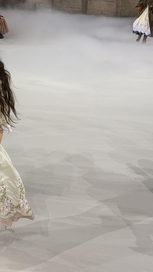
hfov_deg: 14.0
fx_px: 613
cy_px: 56
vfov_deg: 24.6
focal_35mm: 85
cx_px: 1
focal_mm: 6.76
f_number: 1.78
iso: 64
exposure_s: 1/100
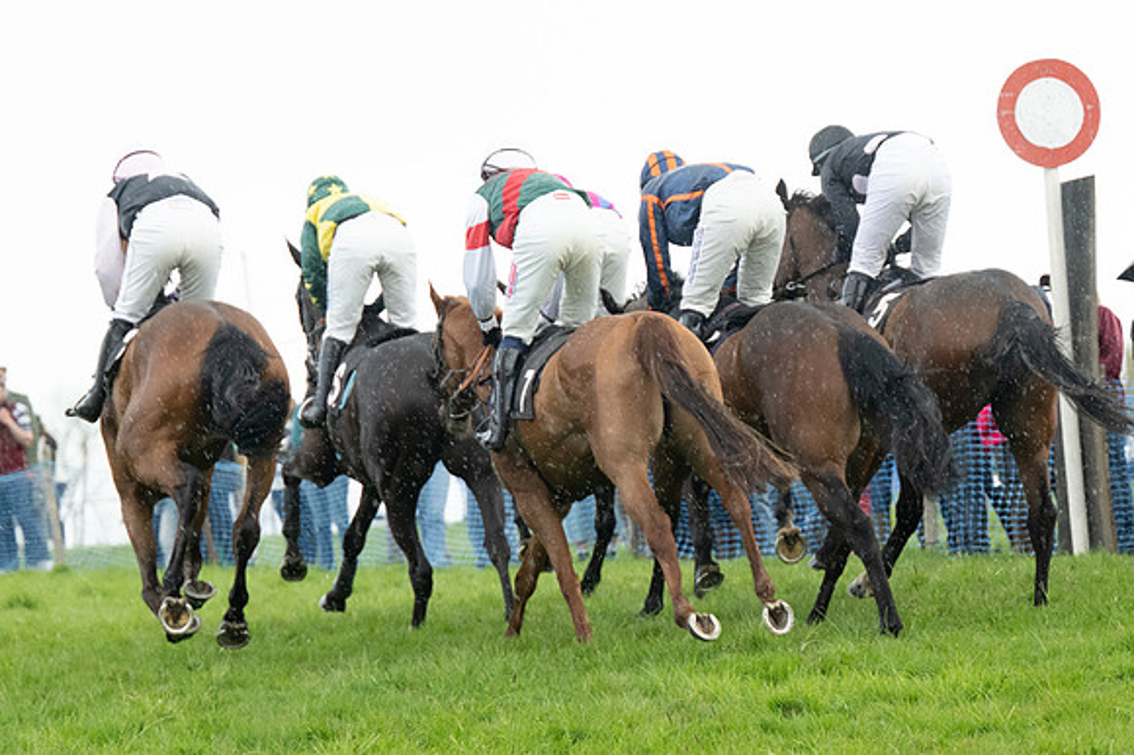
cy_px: 378
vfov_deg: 7.3
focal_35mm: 187
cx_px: 567
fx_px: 5887
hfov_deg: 11.0
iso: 2000
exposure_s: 1/640
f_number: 4
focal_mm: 125
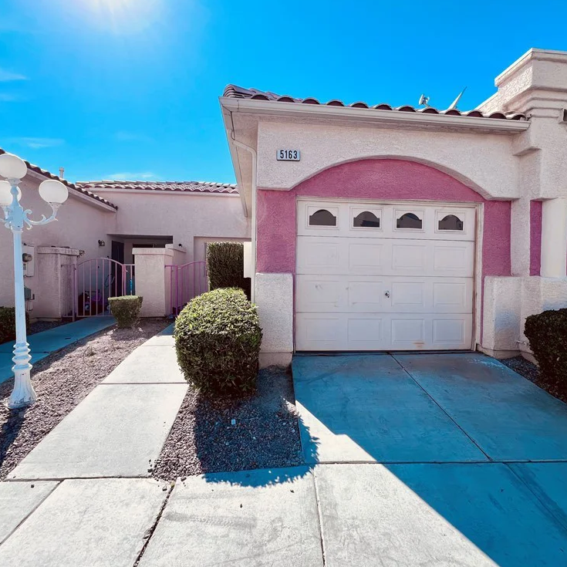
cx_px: 292
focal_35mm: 16
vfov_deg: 87.4
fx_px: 297
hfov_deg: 87.4
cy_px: 283
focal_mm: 1.57
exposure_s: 1/1220
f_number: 1.8
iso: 32
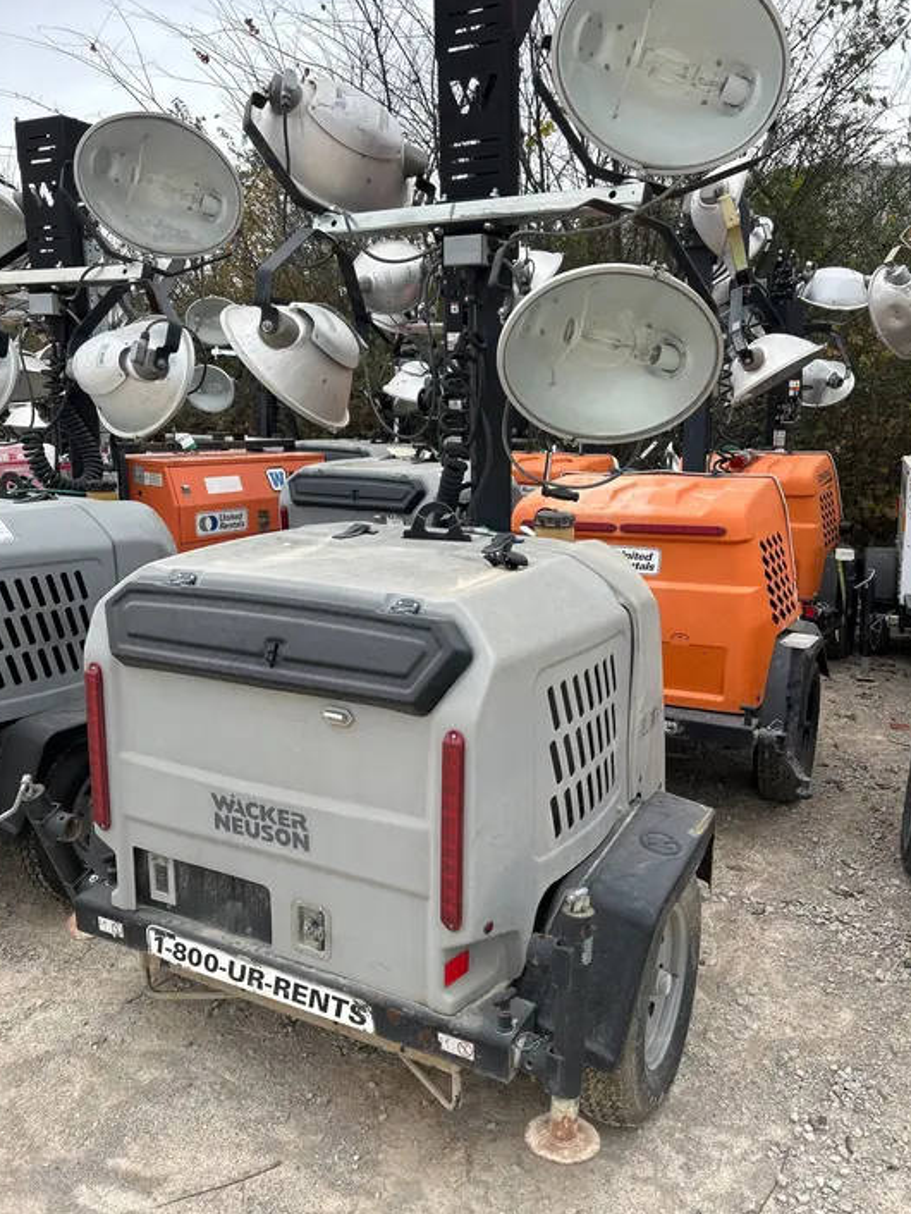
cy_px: 611
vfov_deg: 65.3
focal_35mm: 27
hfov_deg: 51.4
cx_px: 461
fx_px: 947
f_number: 1.5
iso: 50
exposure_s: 1/394
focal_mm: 5.7
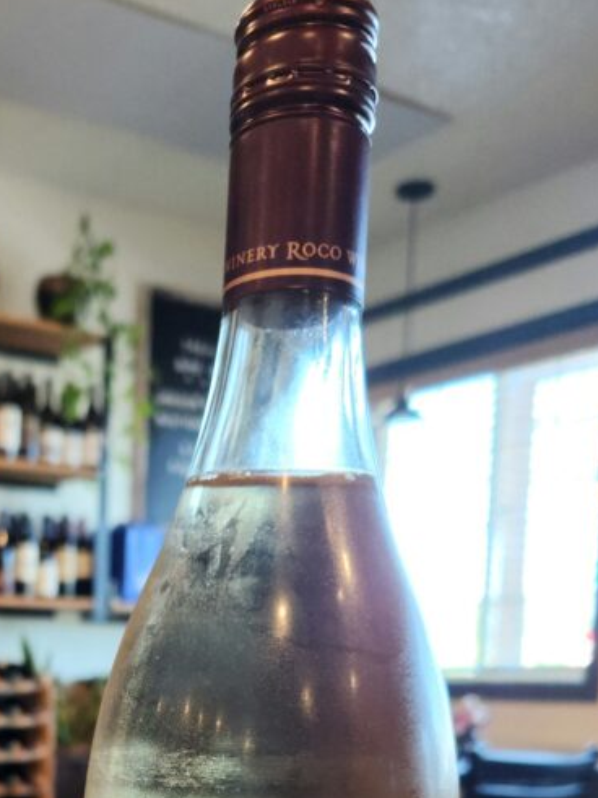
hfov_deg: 28.8
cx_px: 34
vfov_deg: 35.9
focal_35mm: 48
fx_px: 1106
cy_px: 793
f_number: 1.8
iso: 200
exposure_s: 1/60.2
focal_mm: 5.4
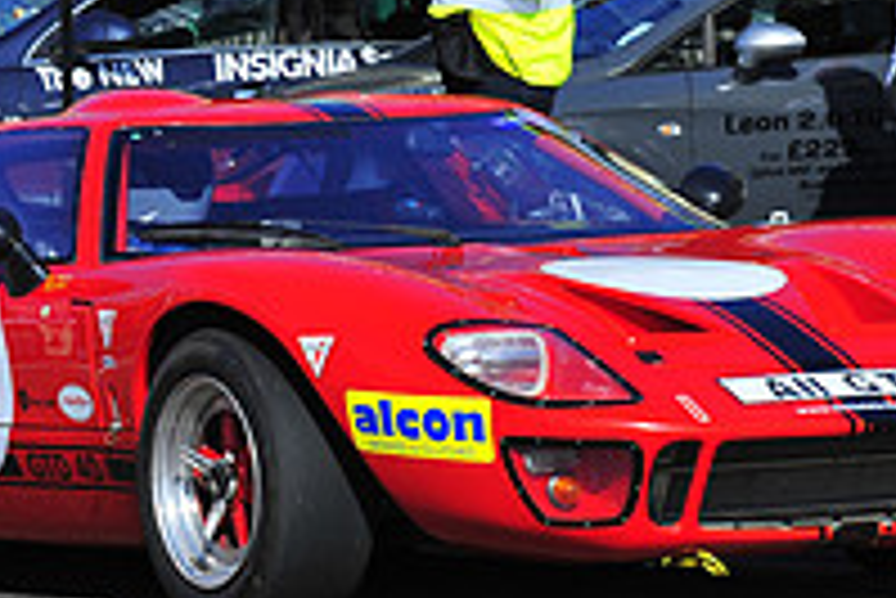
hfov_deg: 5.7
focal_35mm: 364
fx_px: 9066
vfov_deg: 3.8
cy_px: 256
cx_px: 581
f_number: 10
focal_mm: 125
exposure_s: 1/800
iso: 400
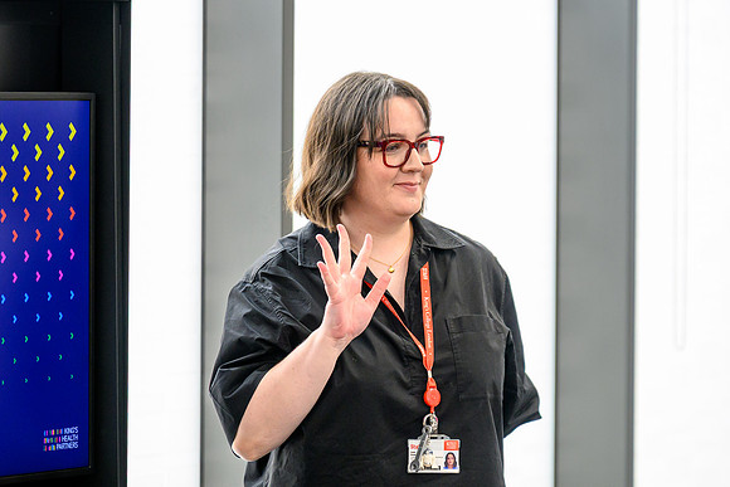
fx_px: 4892
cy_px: 231
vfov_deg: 5.7
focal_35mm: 241
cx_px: 365
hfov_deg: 8.5
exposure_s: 1/320
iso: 1400
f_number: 2.8
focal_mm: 150
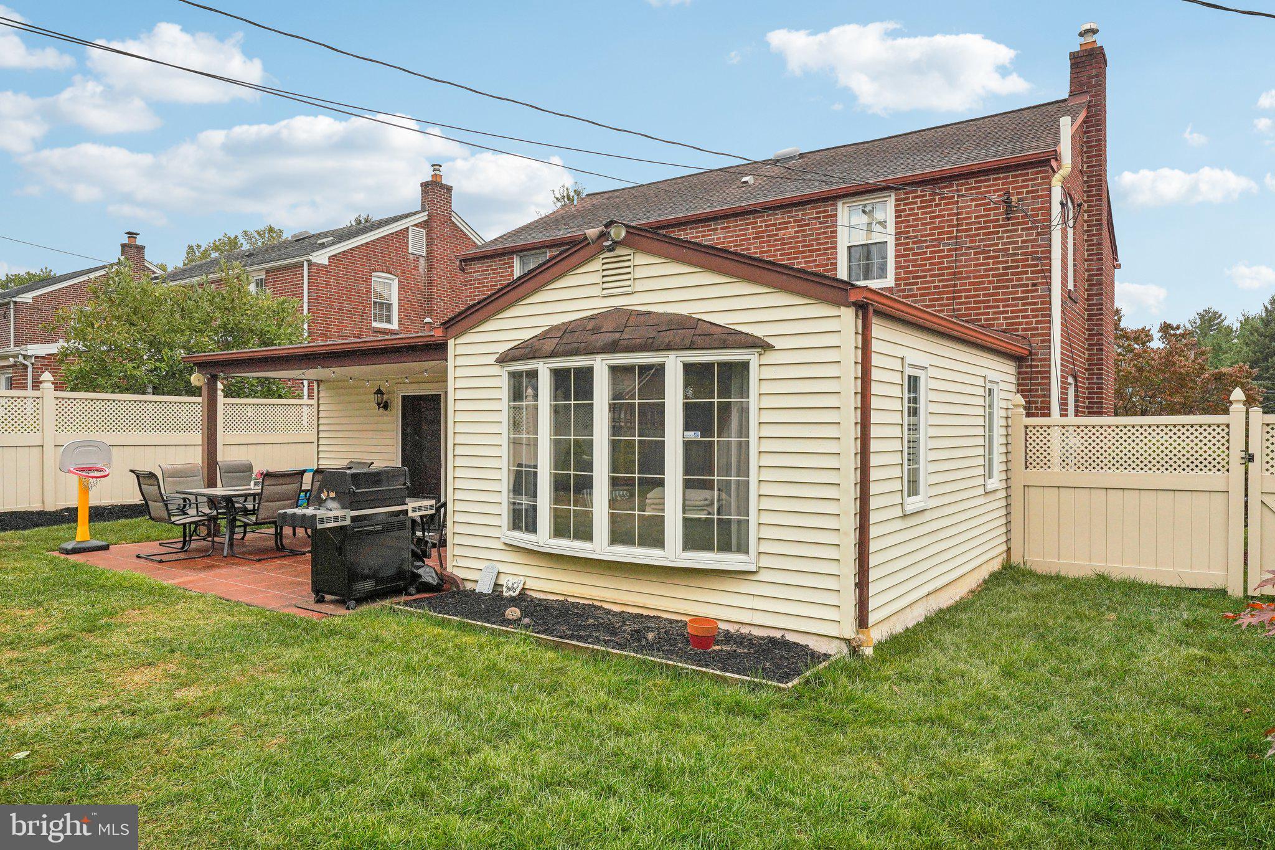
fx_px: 800
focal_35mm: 23
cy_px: 425
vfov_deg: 55.9
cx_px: 638
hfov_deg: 77.1
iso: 500
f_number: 8
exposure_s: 1/640
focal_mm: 22.6
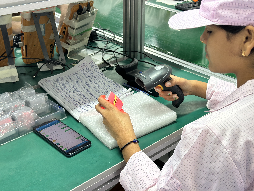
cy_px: 96
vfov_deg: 30.3
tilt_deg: -28.5
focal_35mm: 48
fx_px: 352
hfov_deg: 39.7
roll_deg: -1.4
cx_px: 127
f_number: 1.78
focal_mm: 6.86
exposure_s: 1/100
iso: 80
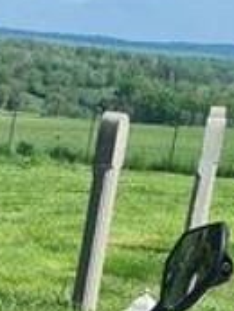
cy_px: 828
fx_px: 1800
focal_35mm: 200
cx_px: -365
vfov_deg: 8.7
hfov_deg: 6.9
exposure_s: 1/2088
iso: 50
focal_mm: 5.4
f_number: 1.8
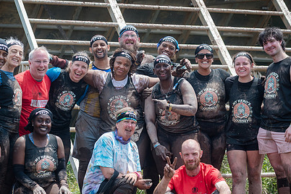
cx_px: 127
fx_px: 1123
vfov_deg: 9.9
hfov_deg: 14.8
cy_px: 115
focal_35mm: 139
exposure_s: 1/500
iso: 250
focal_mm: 80
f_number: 5
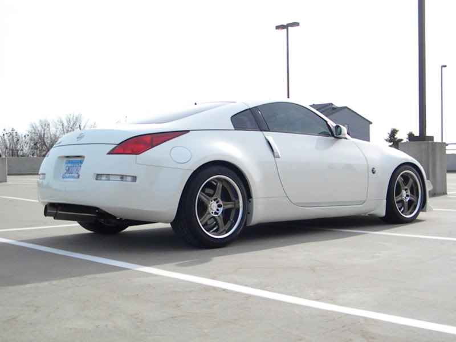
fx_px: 619
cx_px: 228
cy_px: 171
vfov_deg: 30.9
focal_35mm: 47
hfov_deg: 40.4
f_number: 7.8
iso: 720
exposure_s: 1/1000
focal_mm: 8.6
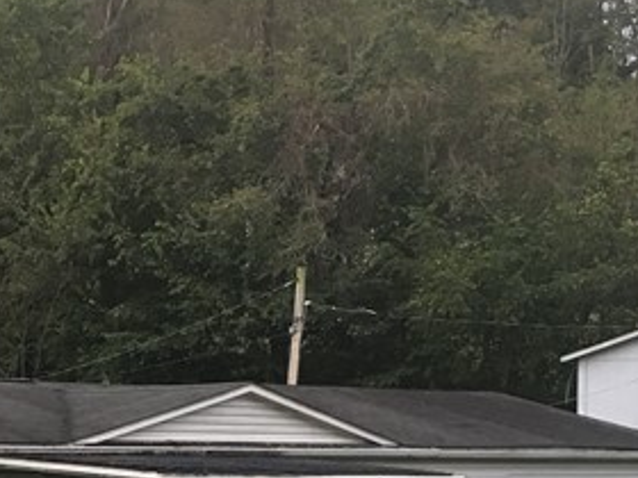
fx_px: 1954
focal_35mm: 106
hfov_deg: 17.8
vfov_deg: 13.6
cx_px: -98
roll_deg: -0.6
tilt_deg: -0.8
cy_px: 553
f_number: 2.2
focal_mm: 4.15
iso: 25
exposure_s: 1/30
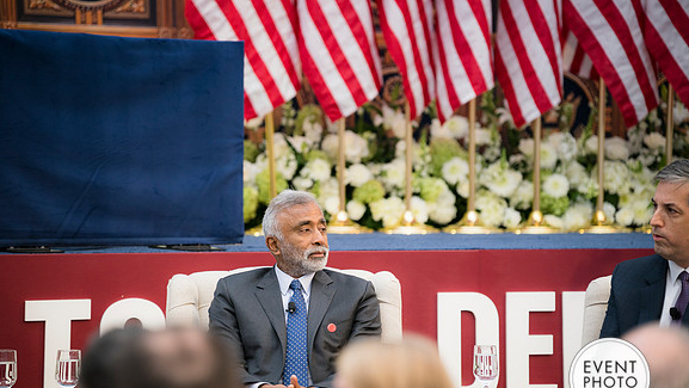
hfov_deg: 13.6
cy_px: 226
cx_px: 344
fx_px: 2888
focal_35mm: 158
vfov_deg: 7.7
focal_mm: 150
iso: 500
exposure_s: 1/200
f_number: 2.8
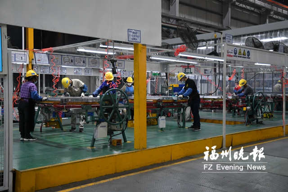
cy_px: 96
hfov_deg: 49.5
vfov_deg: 34.2
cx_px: 144
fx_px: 312
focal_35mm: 39
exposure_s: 1/40
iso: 200
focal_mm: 26
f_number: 3
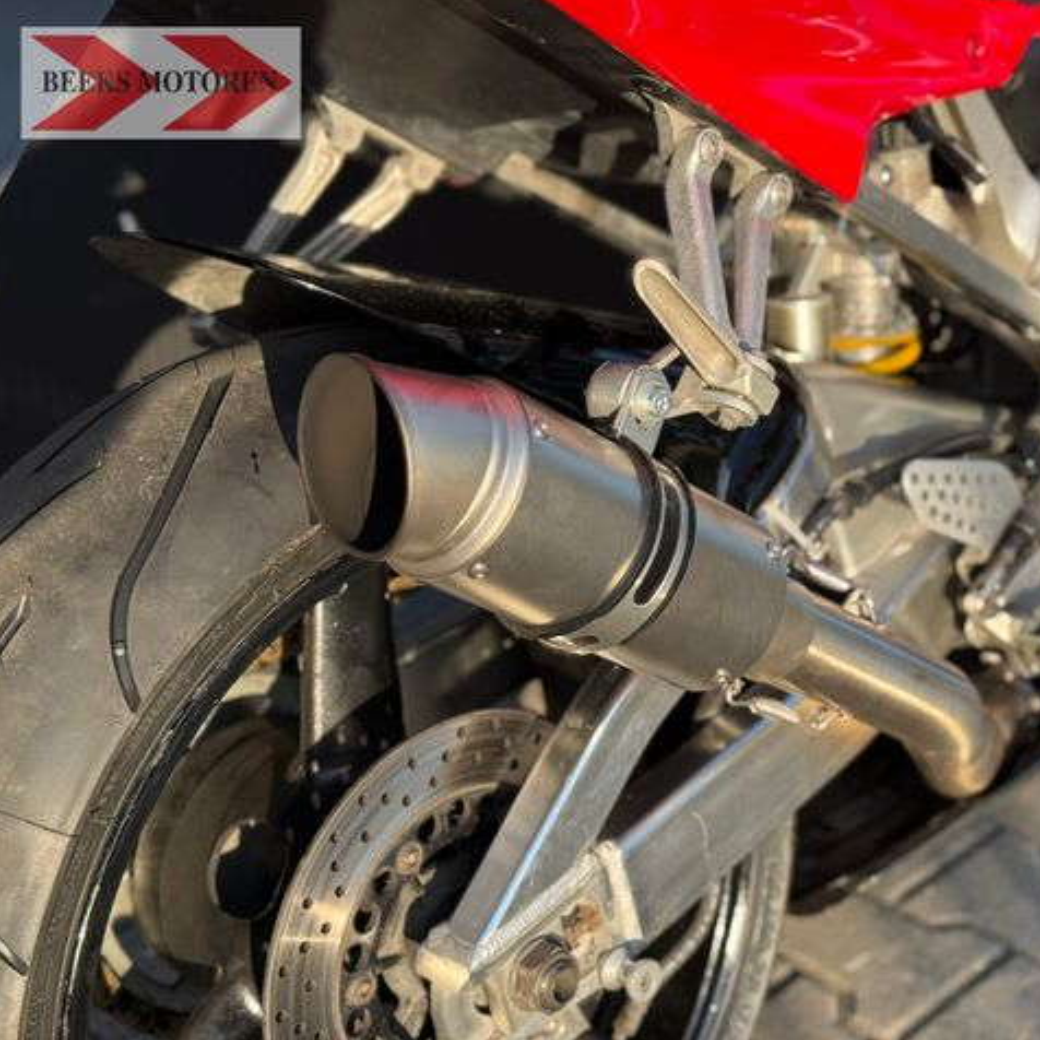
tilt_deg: -25.3
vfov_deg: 30.0
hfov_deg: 29.9
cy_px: 518
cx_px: 682
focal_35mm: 57
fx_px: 1937
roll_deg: -1.8
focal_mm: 6.76
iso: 64
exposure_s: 1/1377
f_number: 1.78
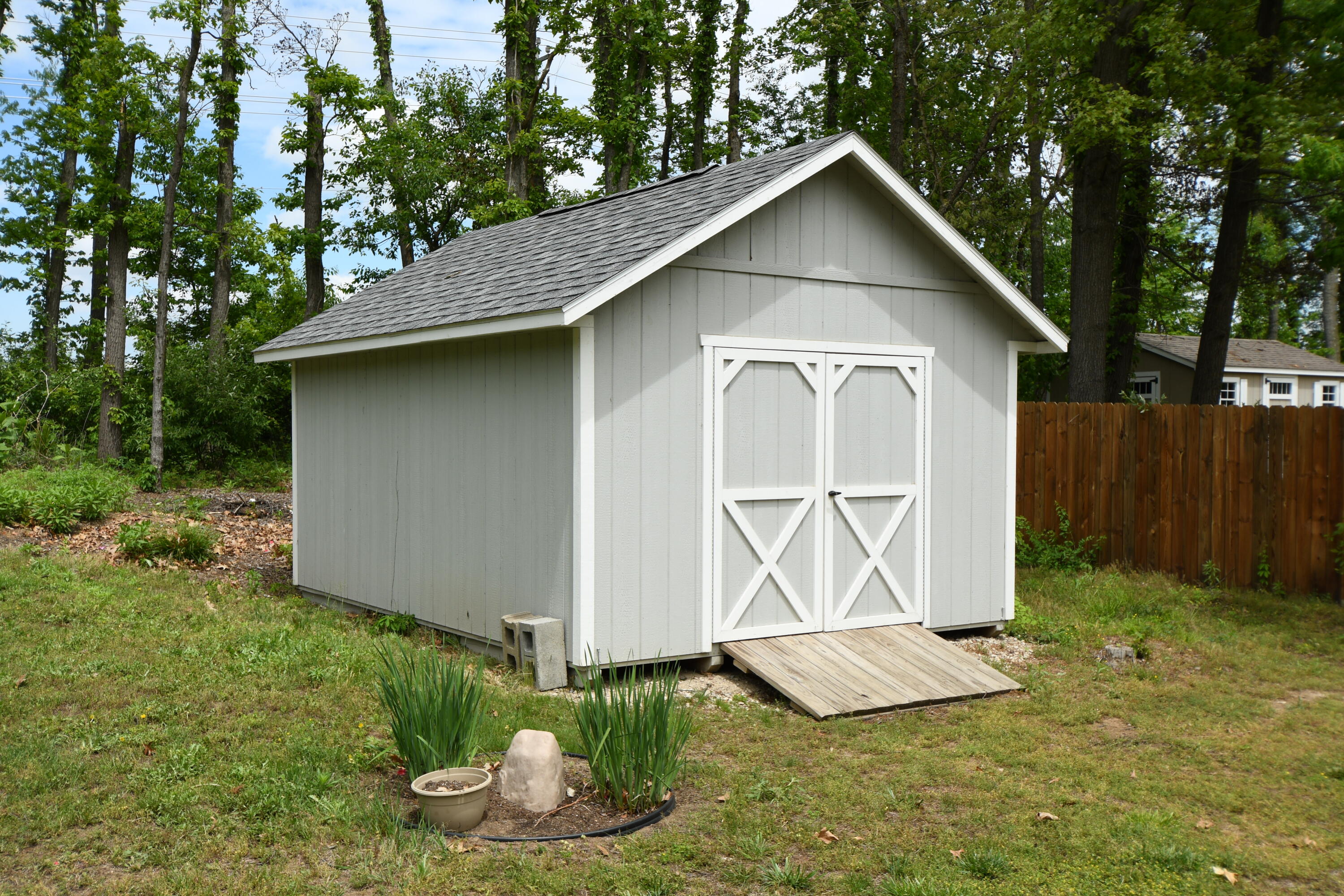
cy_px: 448
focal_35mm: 36
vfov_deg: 36.9
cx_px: 672
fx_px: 1344
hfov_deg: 53.1
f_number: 8
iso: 100
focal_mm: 24
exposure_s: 1/200
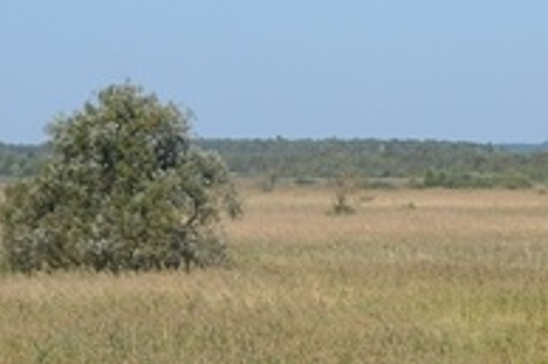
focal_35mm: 222
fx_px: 3376
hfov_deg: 9.1
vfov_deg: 6.2
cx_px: 678
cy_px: 377
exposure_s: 1/250
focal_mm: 28
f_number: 8
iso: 100
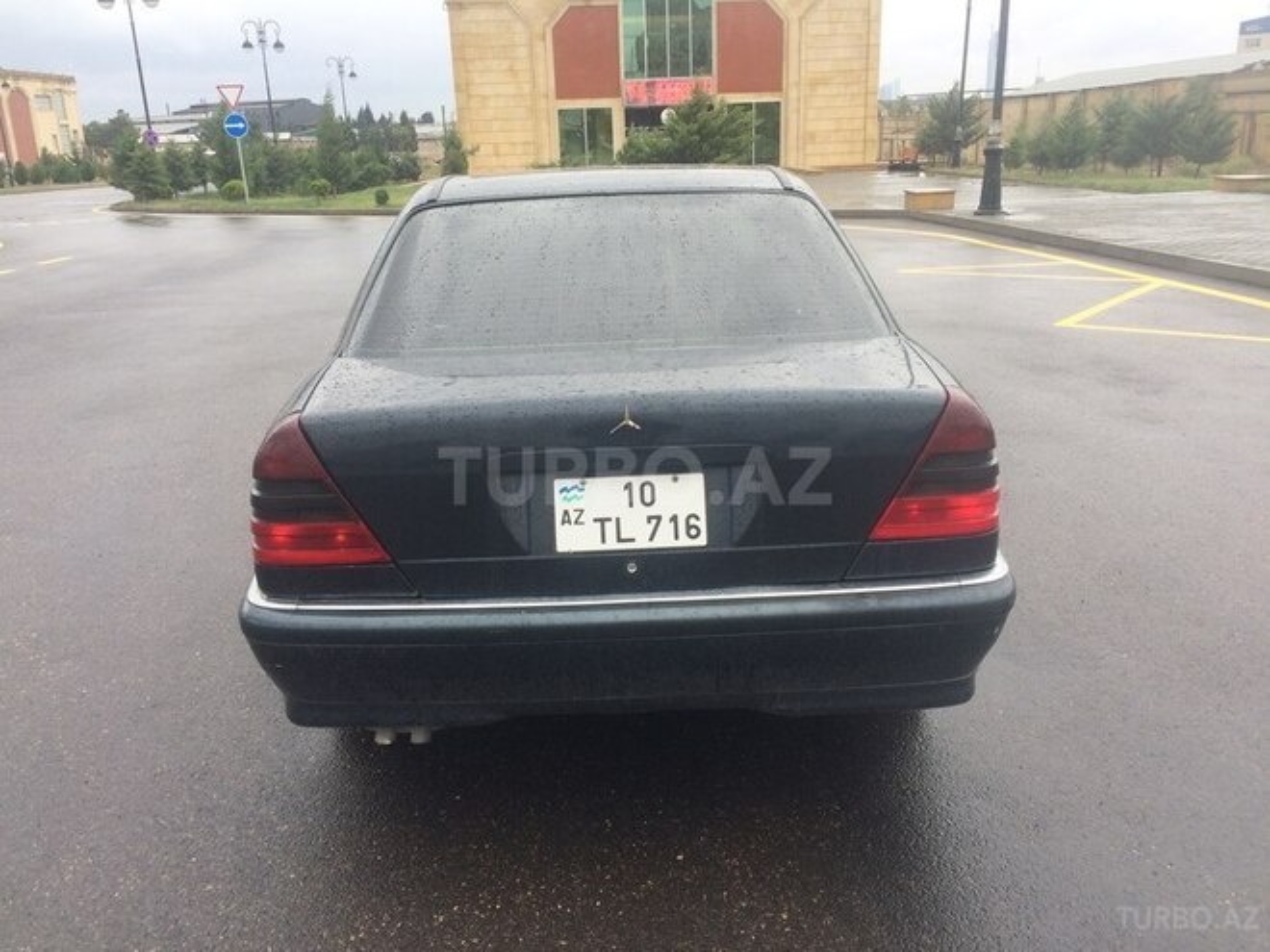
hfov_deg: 61.7
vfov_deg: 48.2
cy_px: 476
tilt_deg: -17.6
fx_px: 1064
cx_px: 635
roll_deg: +1.6
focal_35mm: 29
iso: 32
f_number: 2.2
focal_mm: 4.15
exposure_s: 1/513
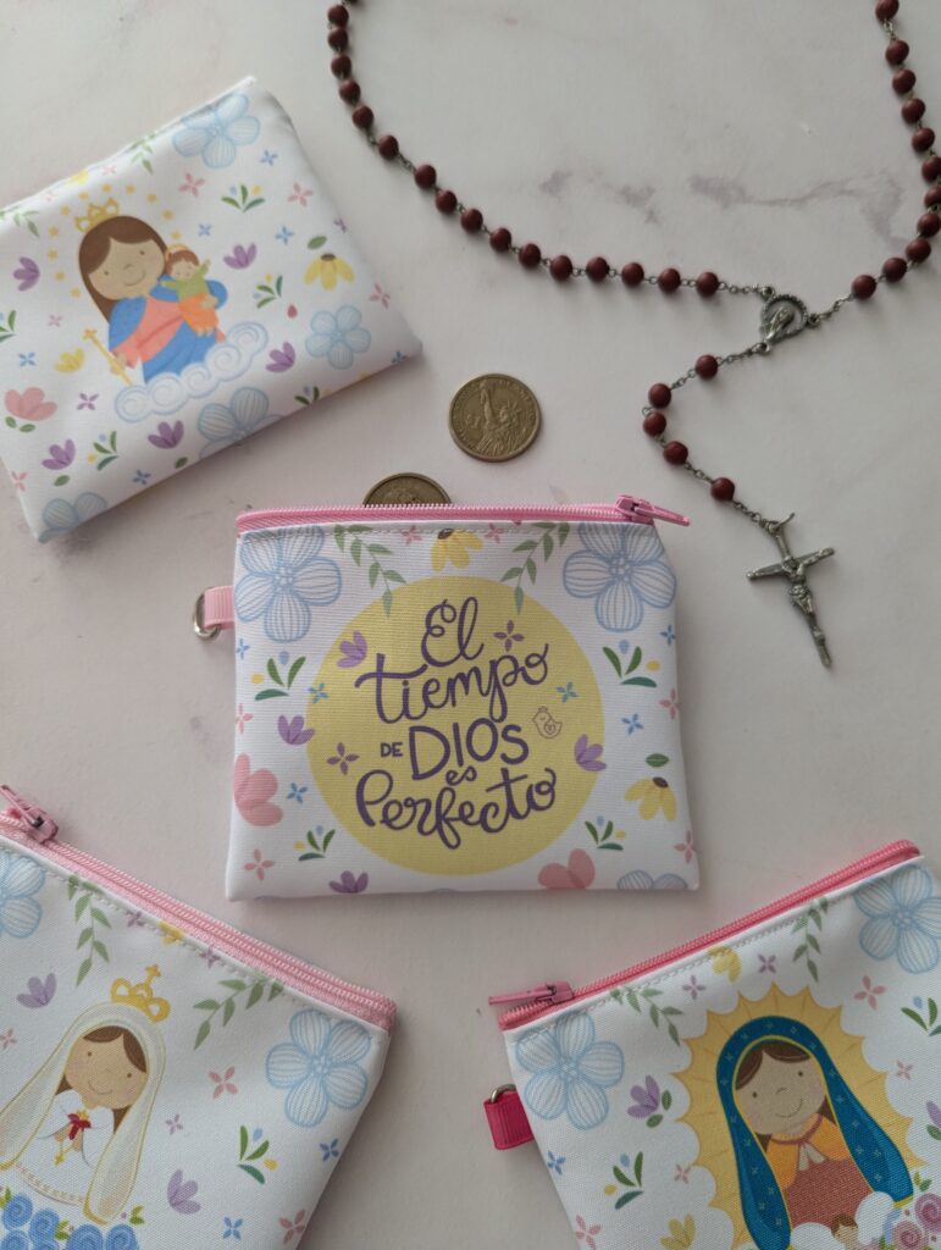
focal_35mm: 24
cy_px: 625
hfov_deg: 56.9
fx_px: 868
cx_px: 470
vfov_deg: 71.5
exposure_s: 1/35.5
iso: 154
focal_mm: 6.81
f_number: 1.85
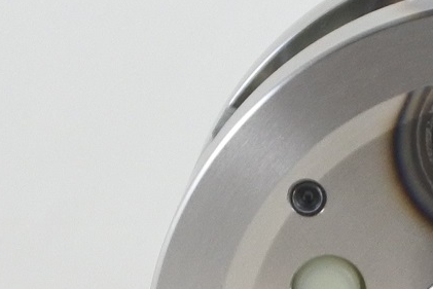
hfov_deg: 9.9
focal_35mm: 205
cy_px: 323
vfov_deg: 6.7
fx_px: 2466
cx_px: 504
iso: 560
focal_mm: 16.8
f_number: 4.5
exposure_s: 1/125
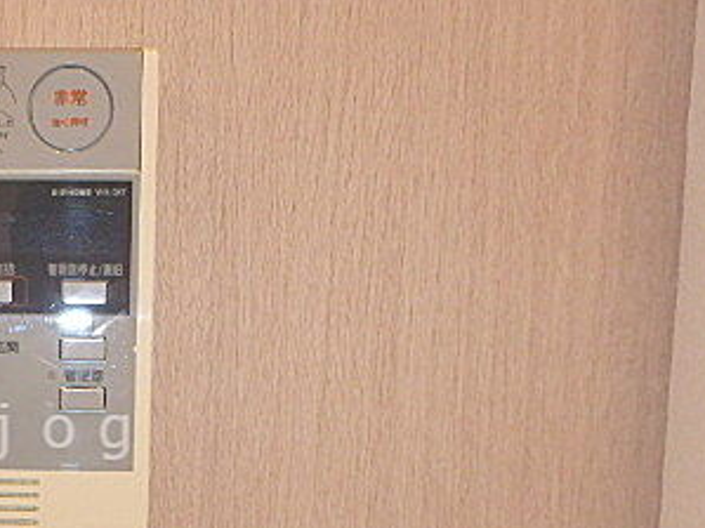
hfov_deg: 37.1
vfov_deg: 31.2
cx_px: -19
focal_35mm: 45
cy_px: 431
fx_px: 916
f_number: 3.5
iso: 320
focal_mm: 3.7
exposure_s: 1/30
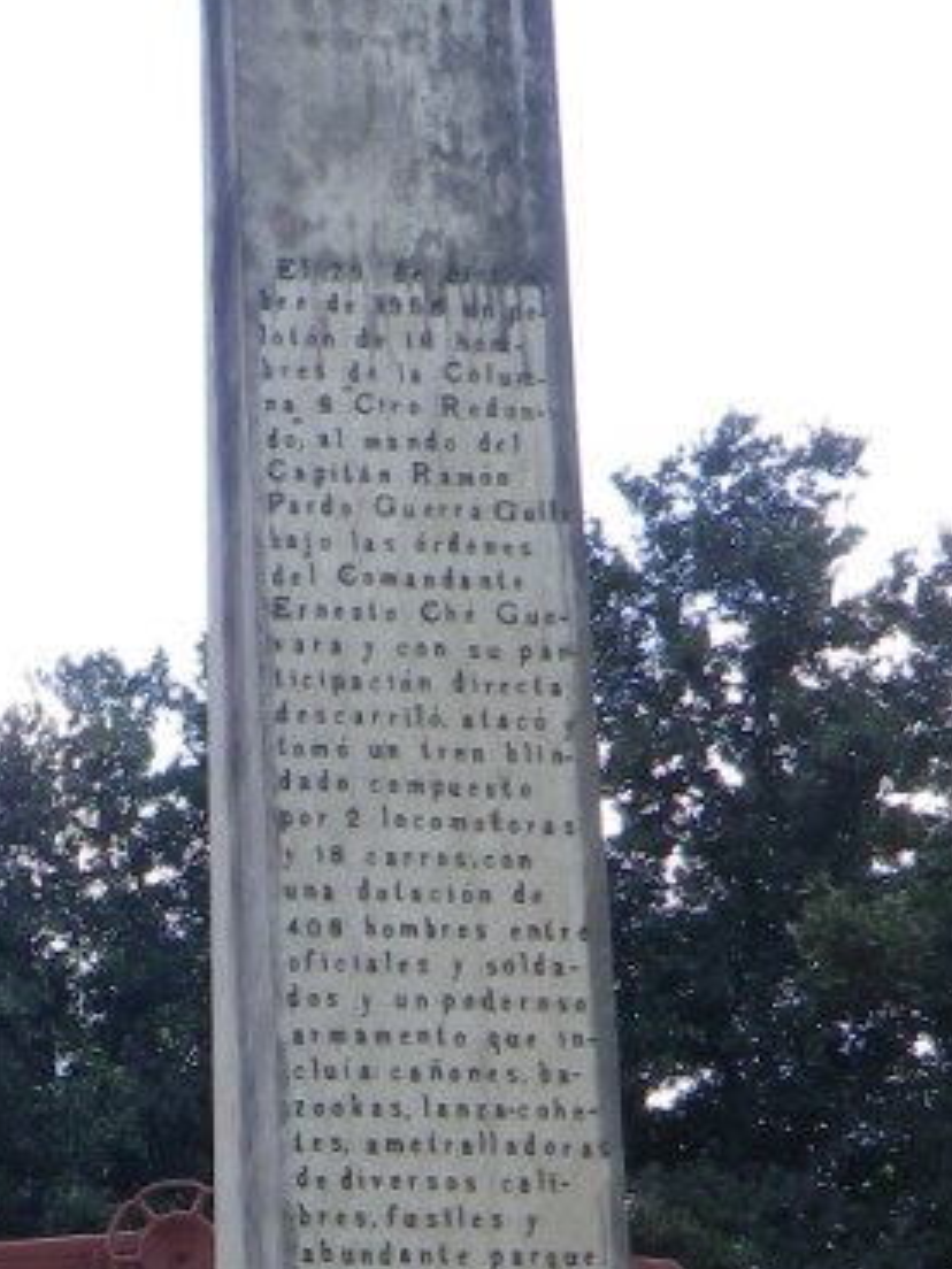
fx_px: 4070
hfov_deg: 13.0
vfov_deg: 17.2
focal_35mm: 111
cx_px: -179
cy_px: 1335
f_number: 3.5
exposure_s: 1/320
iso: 100
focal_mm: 6.1
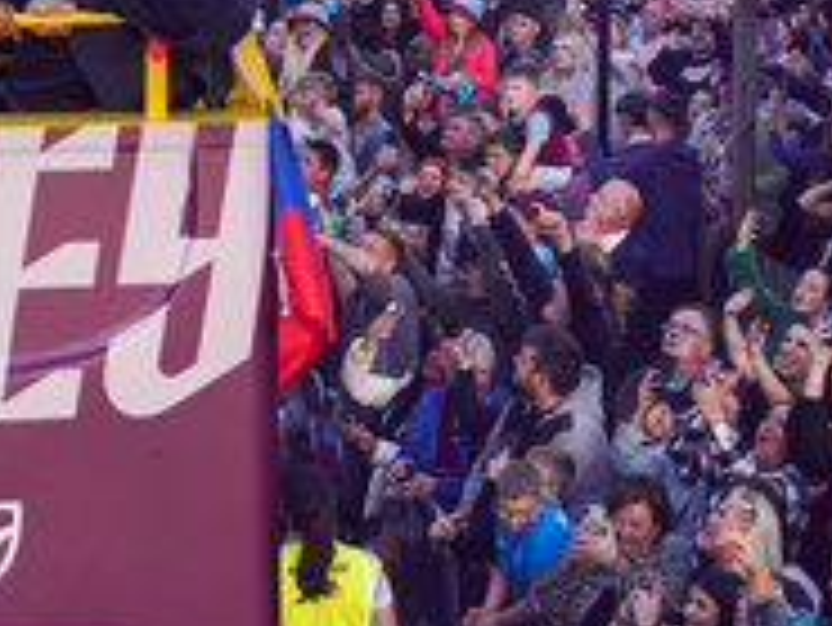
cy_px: 151
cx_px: 333
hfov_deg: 15.0
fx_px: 3151
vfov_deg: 11.3
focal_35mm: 131
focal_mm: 36
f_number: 3.5
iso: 320
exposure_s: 1/1600
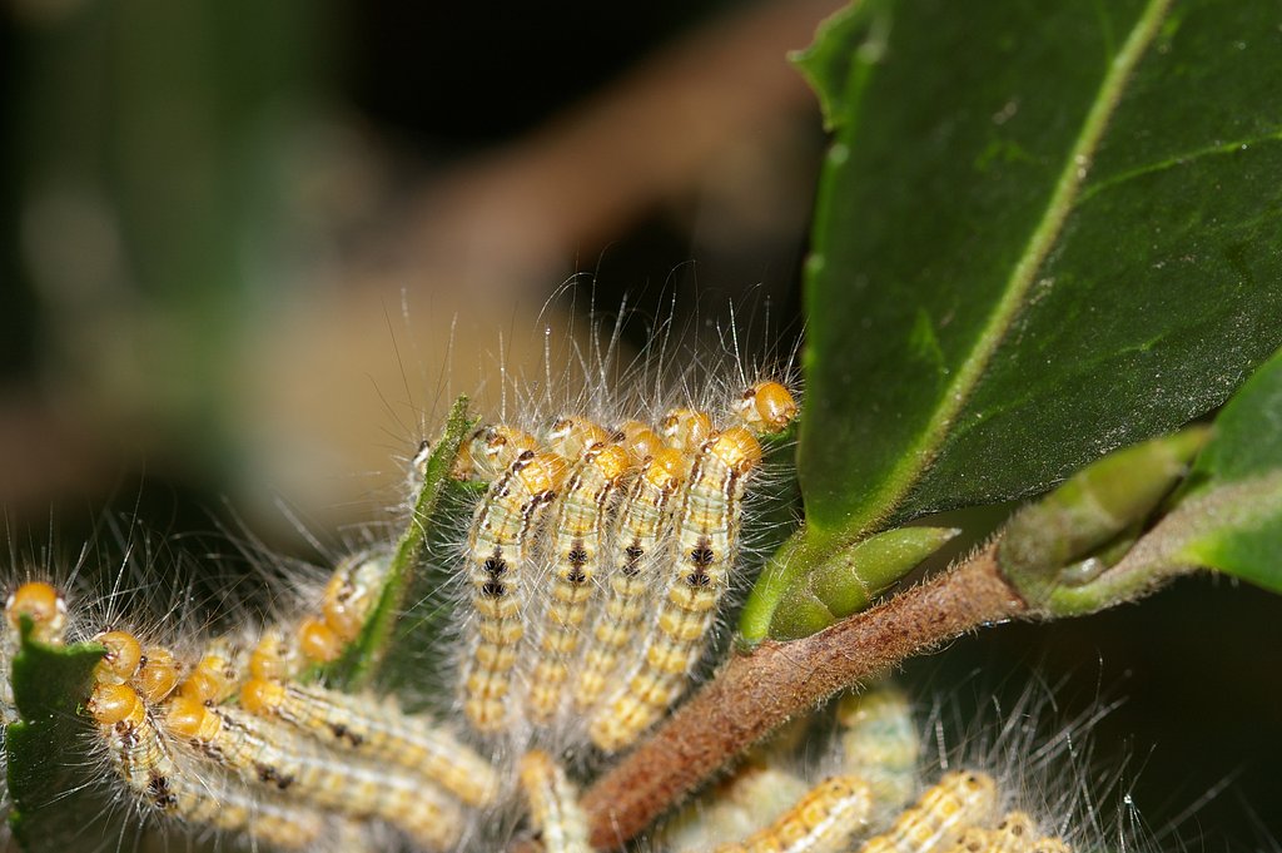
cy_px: 426
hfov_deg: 13.7
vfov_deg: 9.1
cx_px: 641
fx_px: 5337
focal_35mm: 150
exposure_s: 1/125
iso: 200
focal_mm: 100
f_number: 8
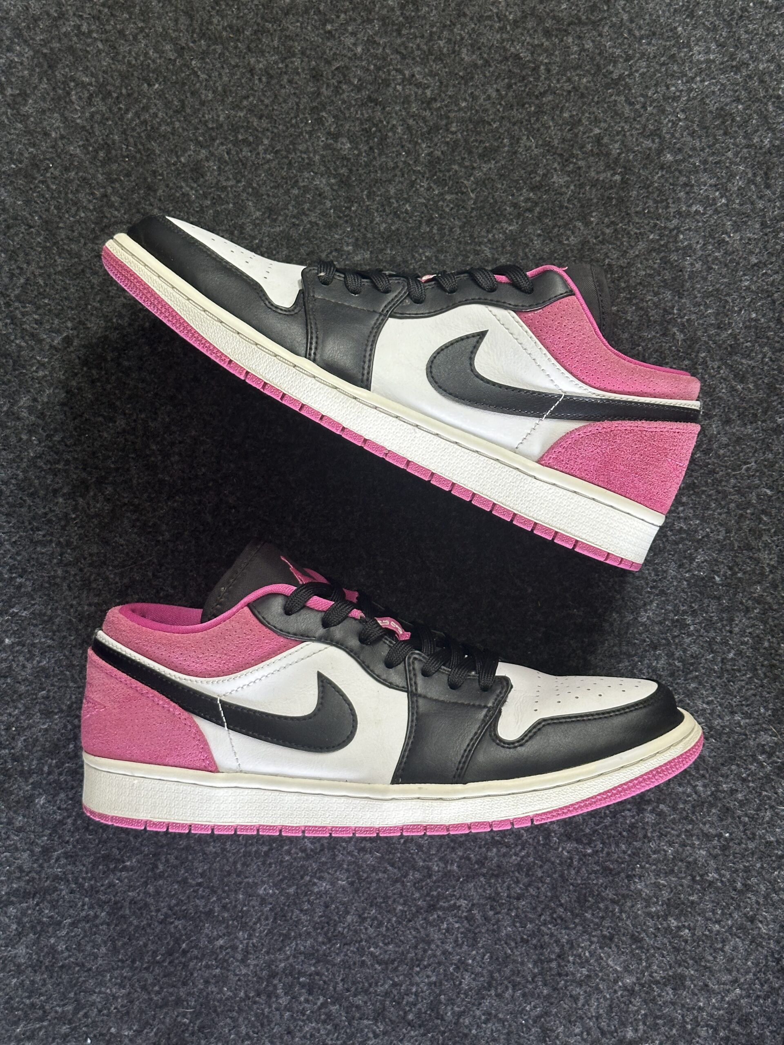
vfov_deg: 39.7
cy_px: 522
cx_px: 392
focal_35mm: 48
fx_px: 1450
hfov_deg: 30.3
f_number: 1.78
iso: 200
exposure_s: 1/50
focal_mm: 6.86
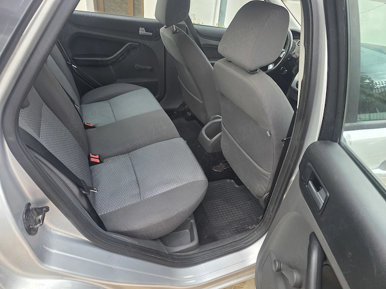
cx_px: 193
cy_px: 144
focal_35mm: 23
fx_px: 256
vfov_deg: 58.9
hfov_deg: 73.9
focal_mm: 6.3
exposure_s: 1/180
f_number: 1.7
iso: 125
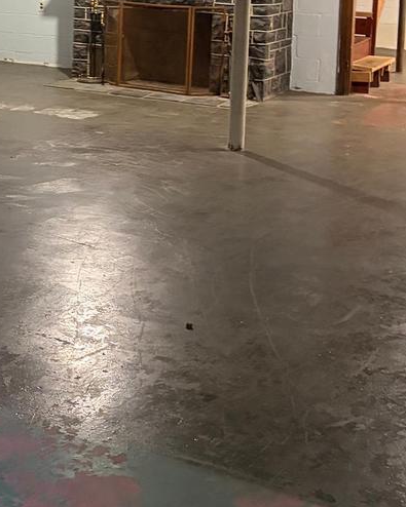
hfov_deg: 19.4
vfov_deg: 24.7
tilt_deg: -4.3
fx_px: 1112
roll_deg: -0.2
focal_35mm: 74
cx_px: -97
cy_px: 12
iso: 500
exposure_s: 1/30
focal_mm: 5.96
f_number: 1.6
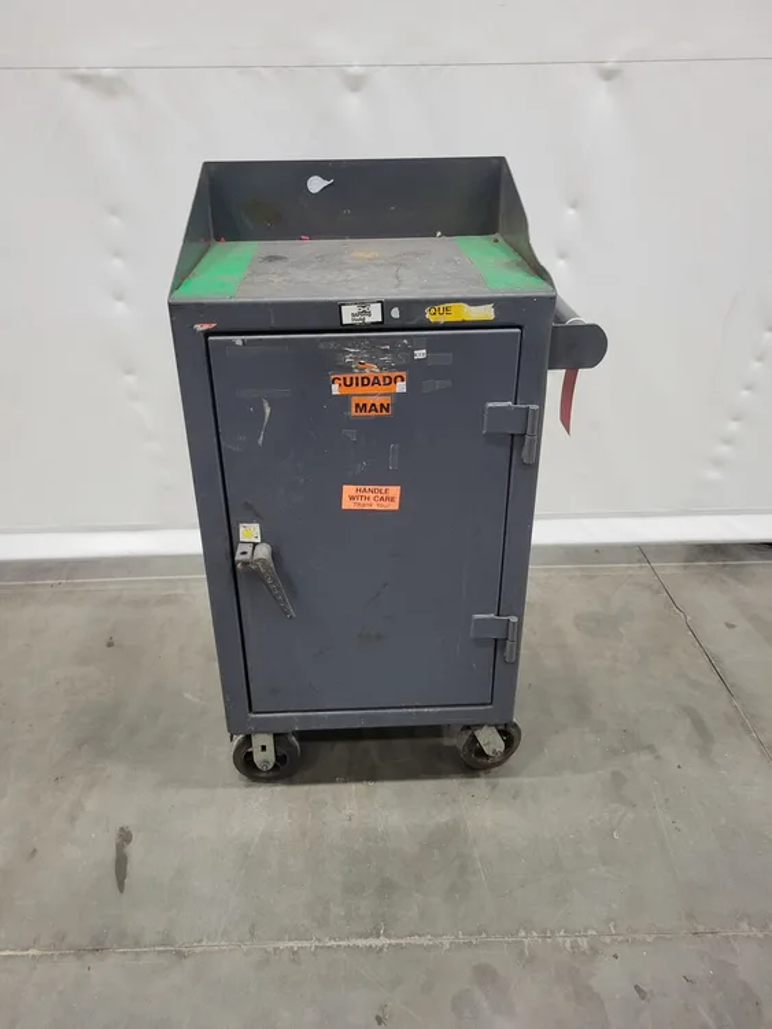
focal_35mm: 26
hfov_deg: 53.1
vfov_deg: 67.3
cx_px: 386
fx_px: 773
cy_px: 514
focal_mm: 5.4
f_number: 1.8
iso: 320
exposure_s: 1/39
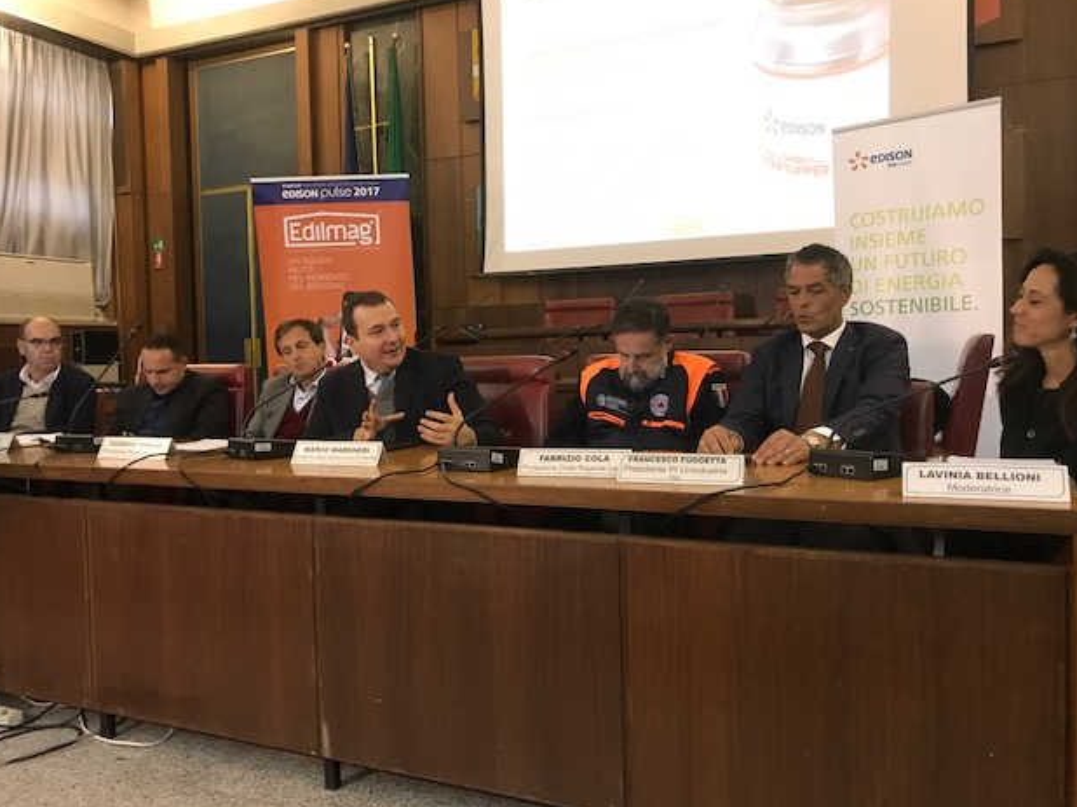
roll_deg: +1.2
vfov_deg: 48.2
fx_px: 902
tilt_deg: -2.4
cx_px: 535
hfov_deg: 61.7
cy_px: 394
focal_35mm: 29
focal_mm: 3.99
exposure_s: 1/8
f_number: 1.8
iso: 100
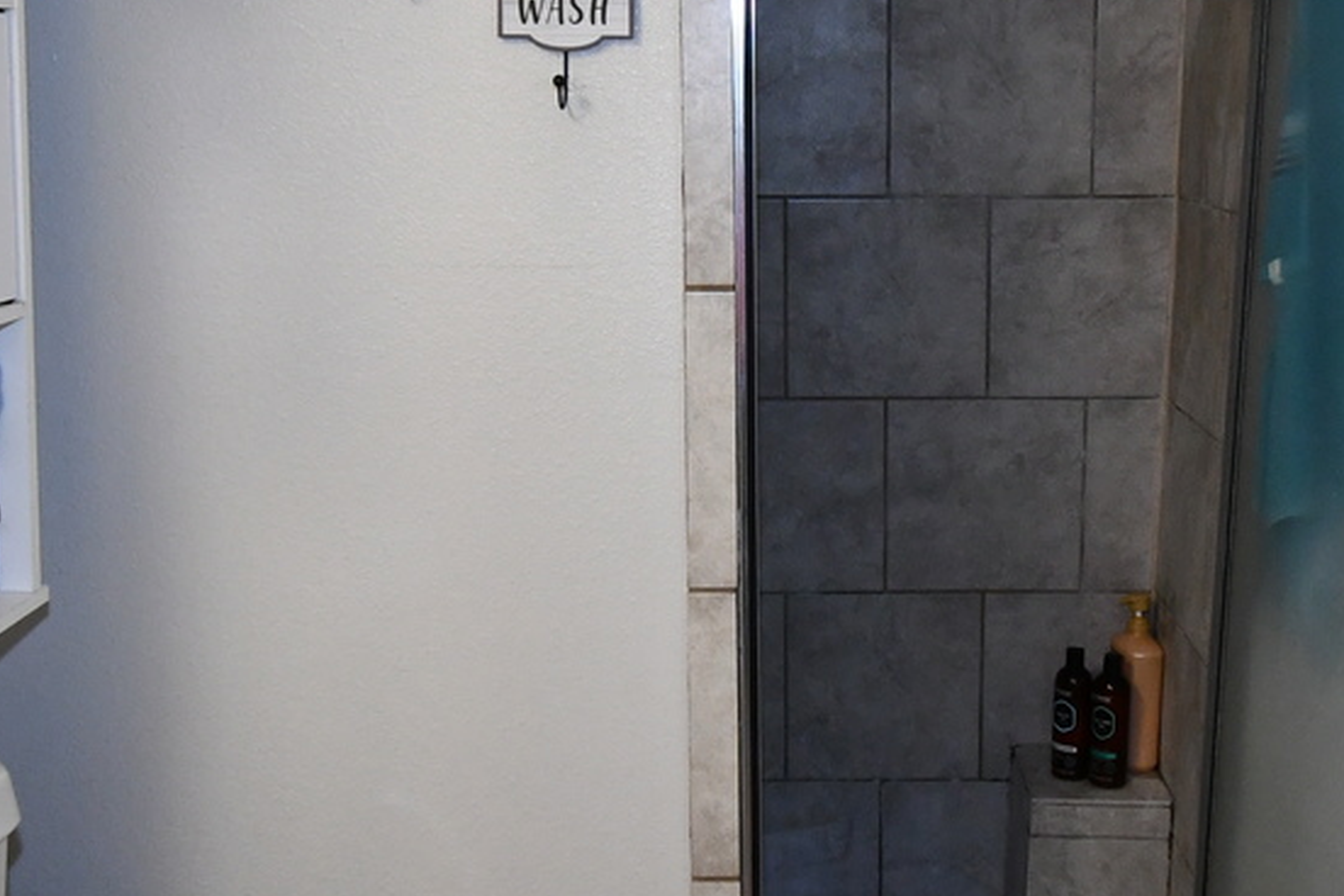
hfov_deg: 44.3
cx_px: 808
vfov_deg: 30.4
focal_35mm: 44
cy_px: 324
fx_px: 1643
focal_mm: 10
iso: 1600
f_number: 5
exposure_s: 1/125
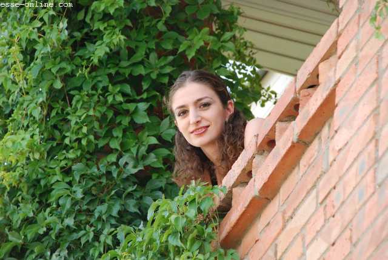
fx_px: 3239
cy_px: 130
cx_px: 194
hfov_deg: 6.9
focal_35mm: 300
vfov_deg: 4.6
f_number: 10
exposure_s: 1/320
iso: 1000
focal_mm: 200
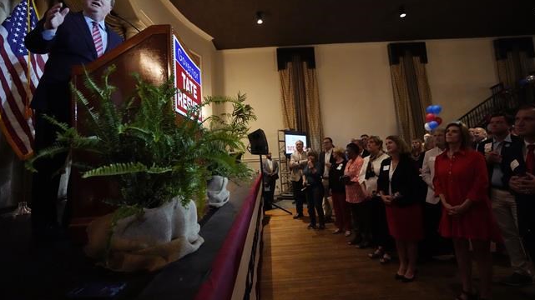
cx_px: 270
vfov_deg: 63.7
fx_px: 241
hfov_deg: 95.9
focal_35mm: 17
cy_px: 135
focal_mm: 16
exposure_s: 1/320
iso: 10000
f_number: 3.5
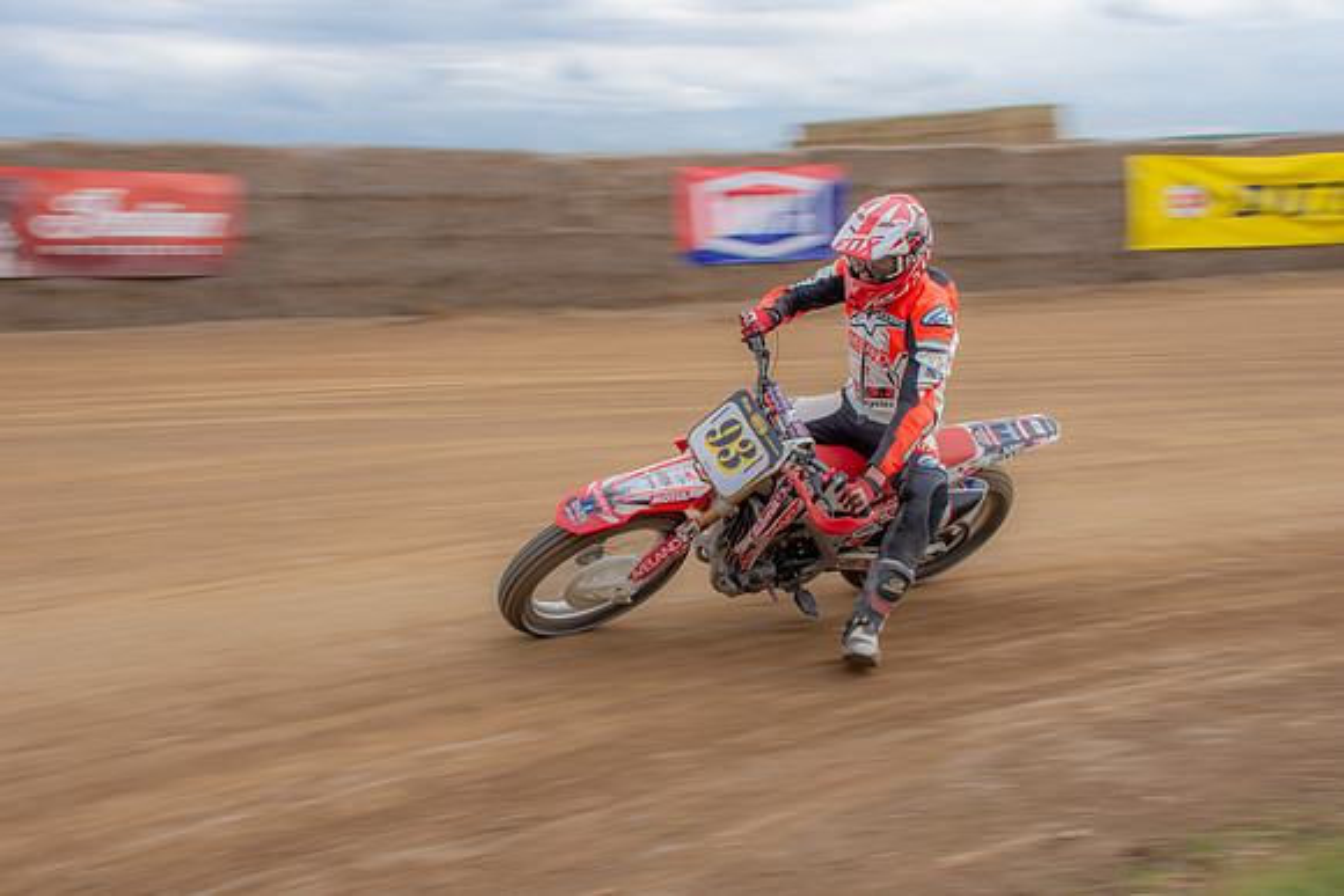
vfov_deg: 22.3
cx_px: 672
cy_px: 448
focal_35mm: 61
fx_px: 2273
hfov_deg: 32.9
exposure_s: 1/100
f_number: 13
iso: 200
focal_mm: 38
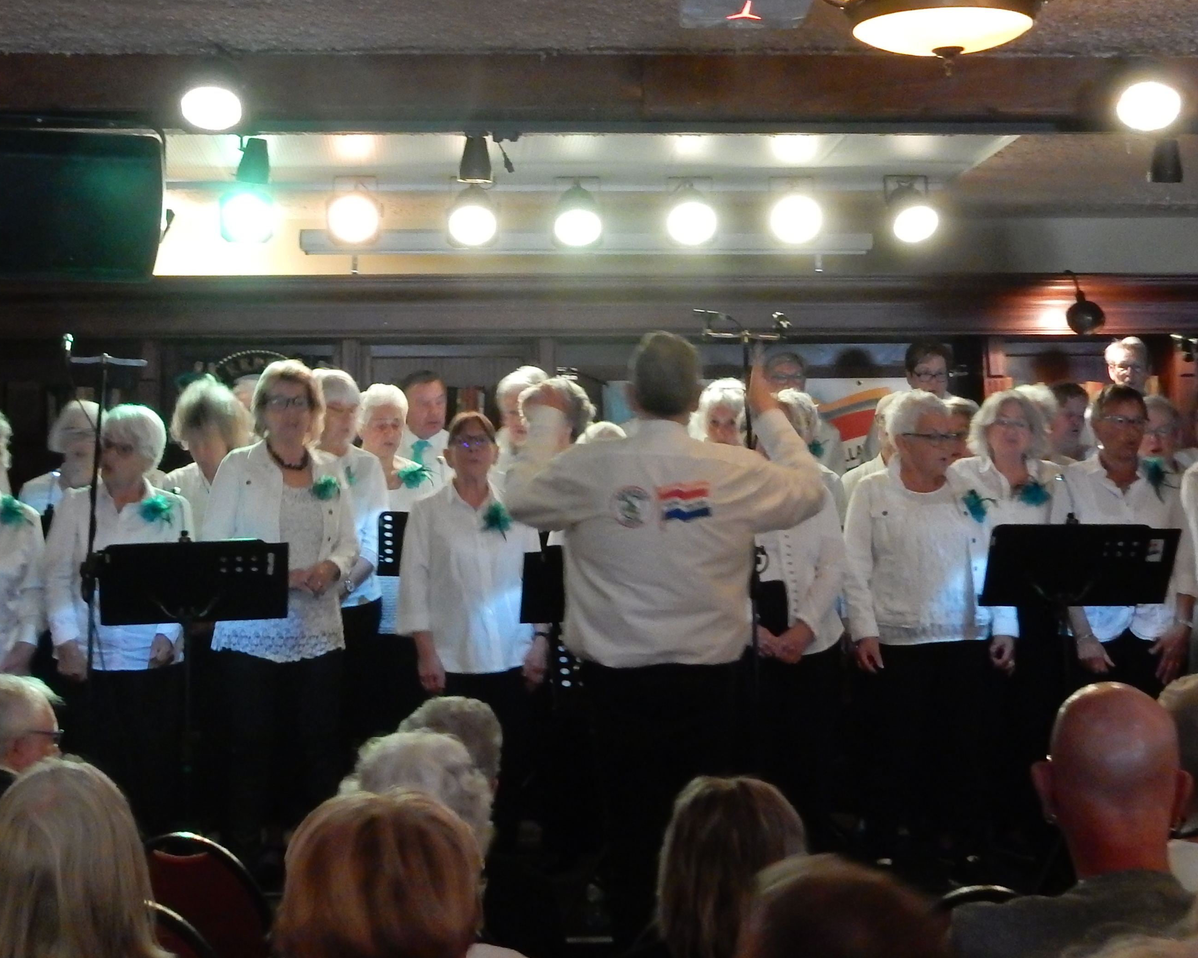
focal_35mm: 62
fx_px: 2198
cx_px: 537
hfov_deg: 30.5
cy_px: 226
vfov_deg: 24.3
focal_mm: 6.4
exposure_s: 1/8
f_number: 4
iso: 800
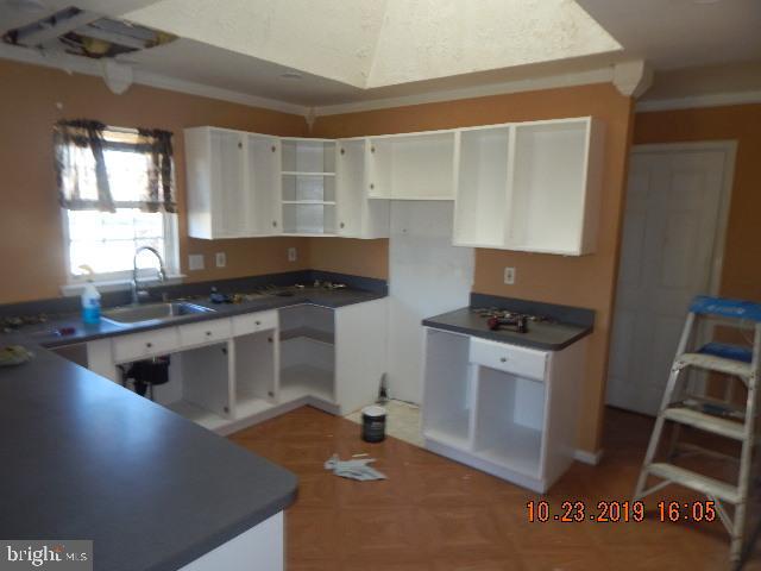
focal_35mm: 22
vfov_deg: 61.1
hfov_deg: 76.4
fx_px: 484
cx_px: 380
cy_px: 286
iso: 140
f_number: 3
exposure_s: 1/30
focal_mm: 4
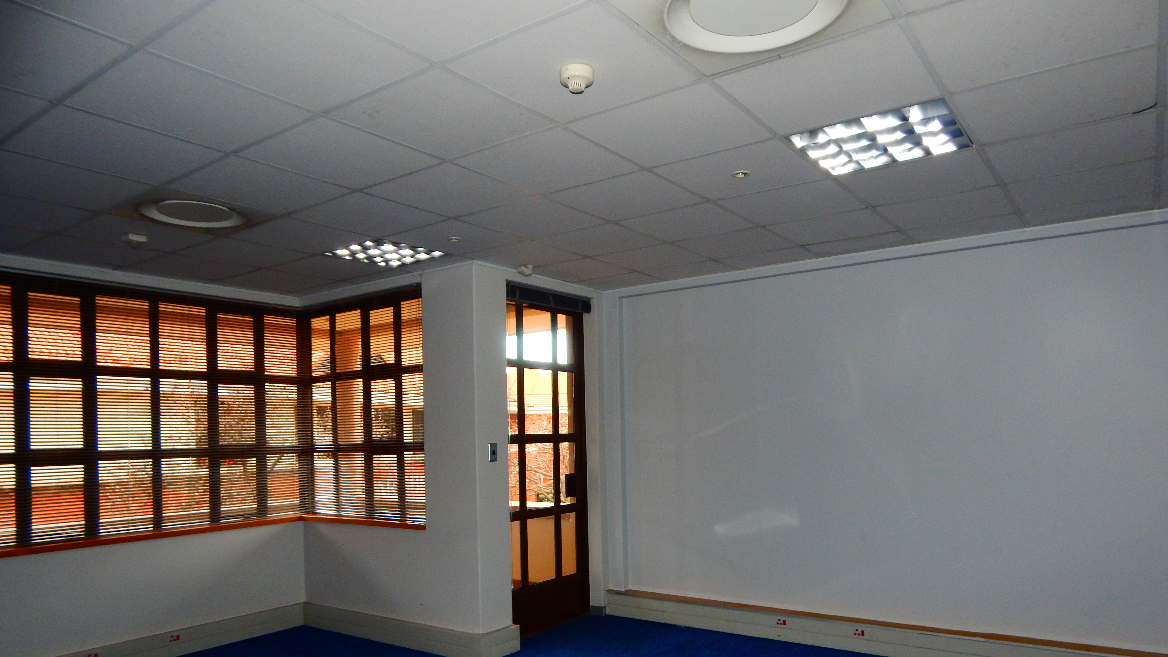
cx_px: 585
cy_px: 432
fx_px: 743
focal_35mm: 24
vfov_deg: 47.0
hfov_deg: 76.3
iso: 200
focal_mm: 4
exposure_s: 1/30
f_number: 3
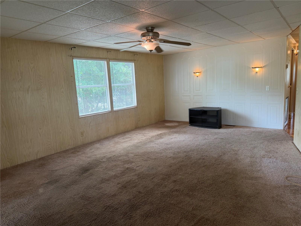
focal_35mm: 24
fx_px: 209
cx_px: 150
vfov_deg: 56.8
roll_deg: +5.4
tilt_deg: -5.9
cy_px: 113
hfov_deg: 71.6
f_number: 1.78
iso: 125
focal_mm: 6.76
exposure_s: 1/157
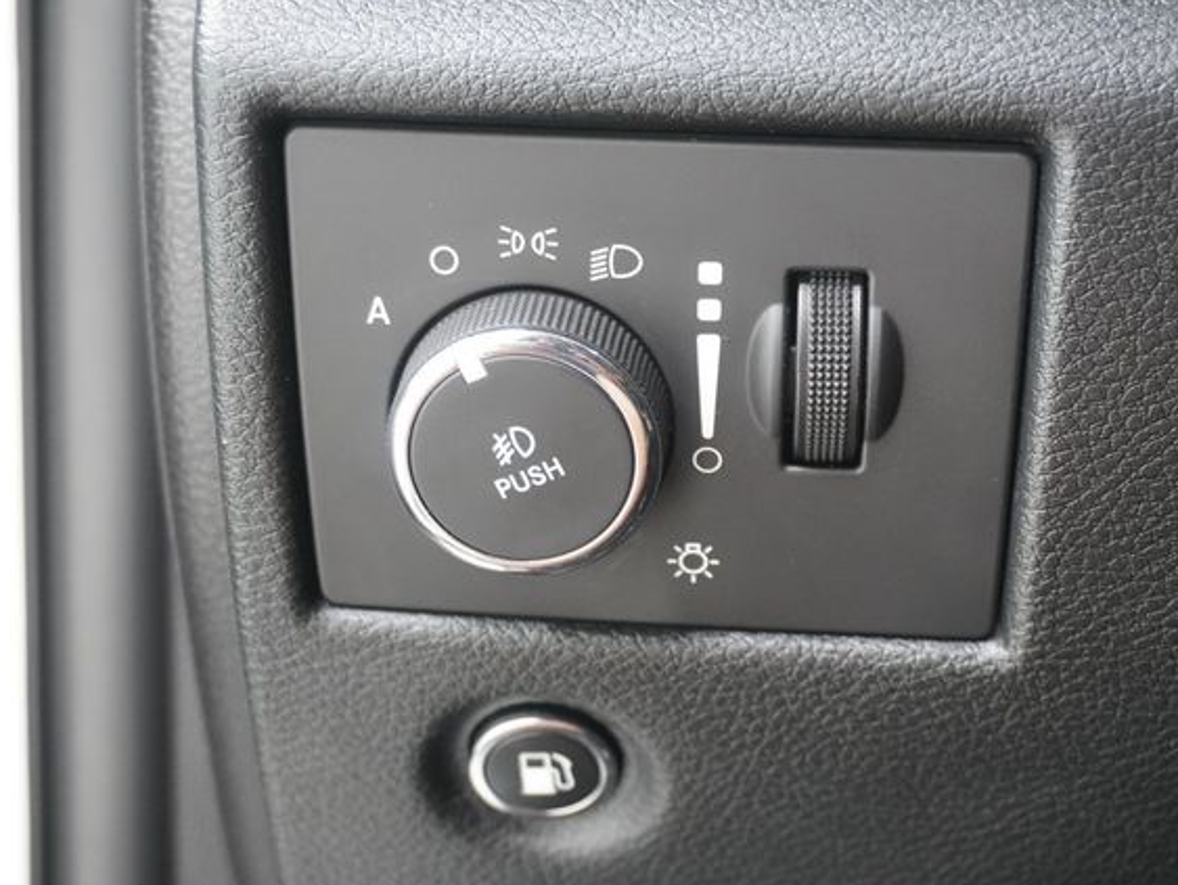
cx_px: 663
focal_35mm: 59
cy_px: 442
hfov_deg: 32.6
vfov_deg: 24.8
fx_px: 2009
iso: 4000
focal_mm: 36
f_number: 5.6
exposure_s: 1/60
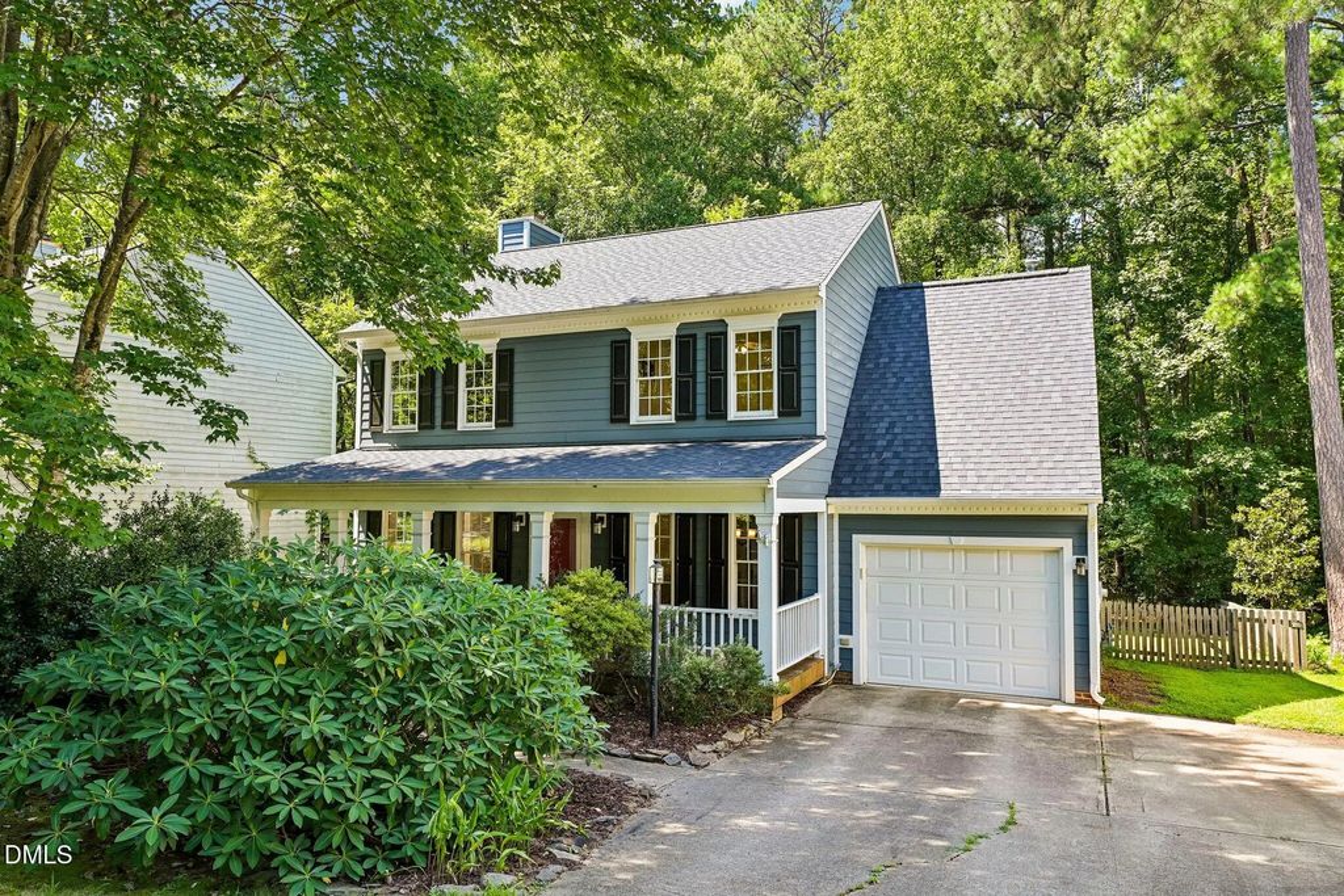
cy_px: 448
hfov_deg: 73.7
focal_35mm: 24
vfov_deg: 53.1
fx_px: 896
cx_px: 672
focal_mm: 24
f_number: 9
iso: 200
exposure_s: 1/60
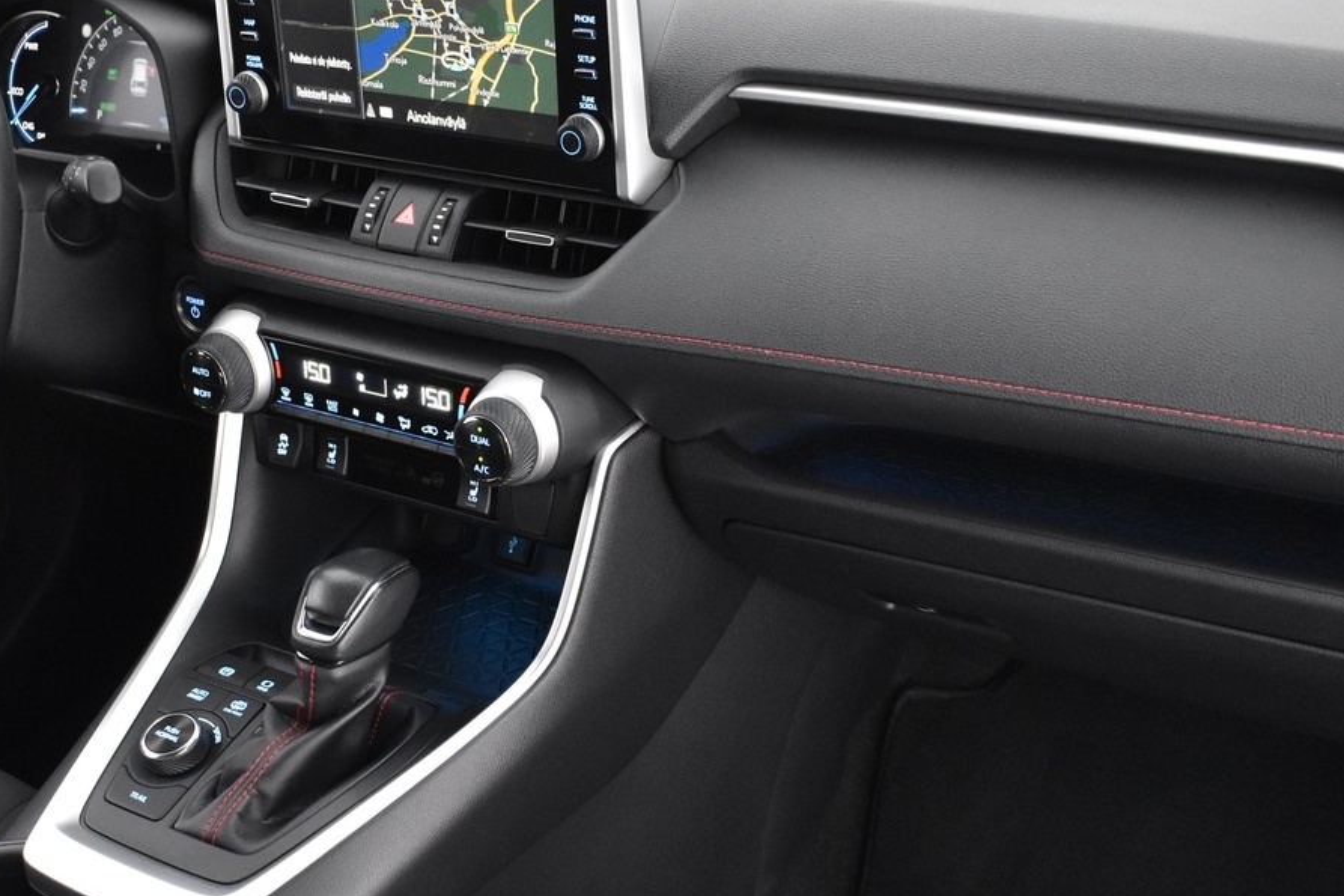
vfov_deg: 27.2
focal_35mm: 49
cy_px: 655
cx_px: 551
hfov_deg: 40.2
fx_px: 1829
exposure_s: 1/20
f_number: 3.5
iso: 3200
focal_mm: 18
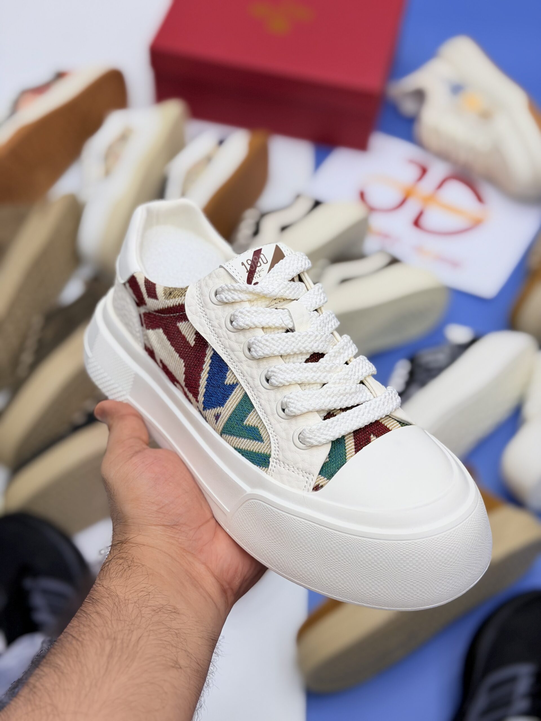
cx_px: 270
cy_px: 360
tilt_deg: -53.2
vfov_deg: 39.7
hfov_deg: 30.3
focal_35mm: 48
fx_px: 1000
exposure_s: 1/455
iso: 64
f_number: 1.78
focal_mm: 6.76
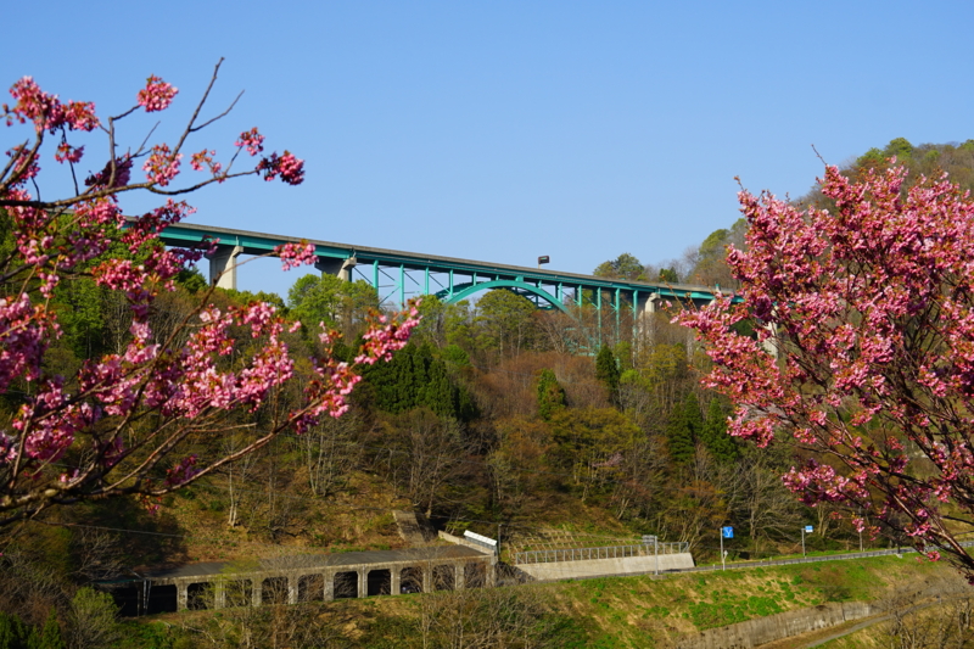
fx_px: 1623
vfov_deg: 22.6
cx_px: 487
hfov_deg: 33.4
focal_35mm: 60
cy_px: 324
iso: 100
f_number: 6.7
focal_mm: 40
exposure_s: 1/350
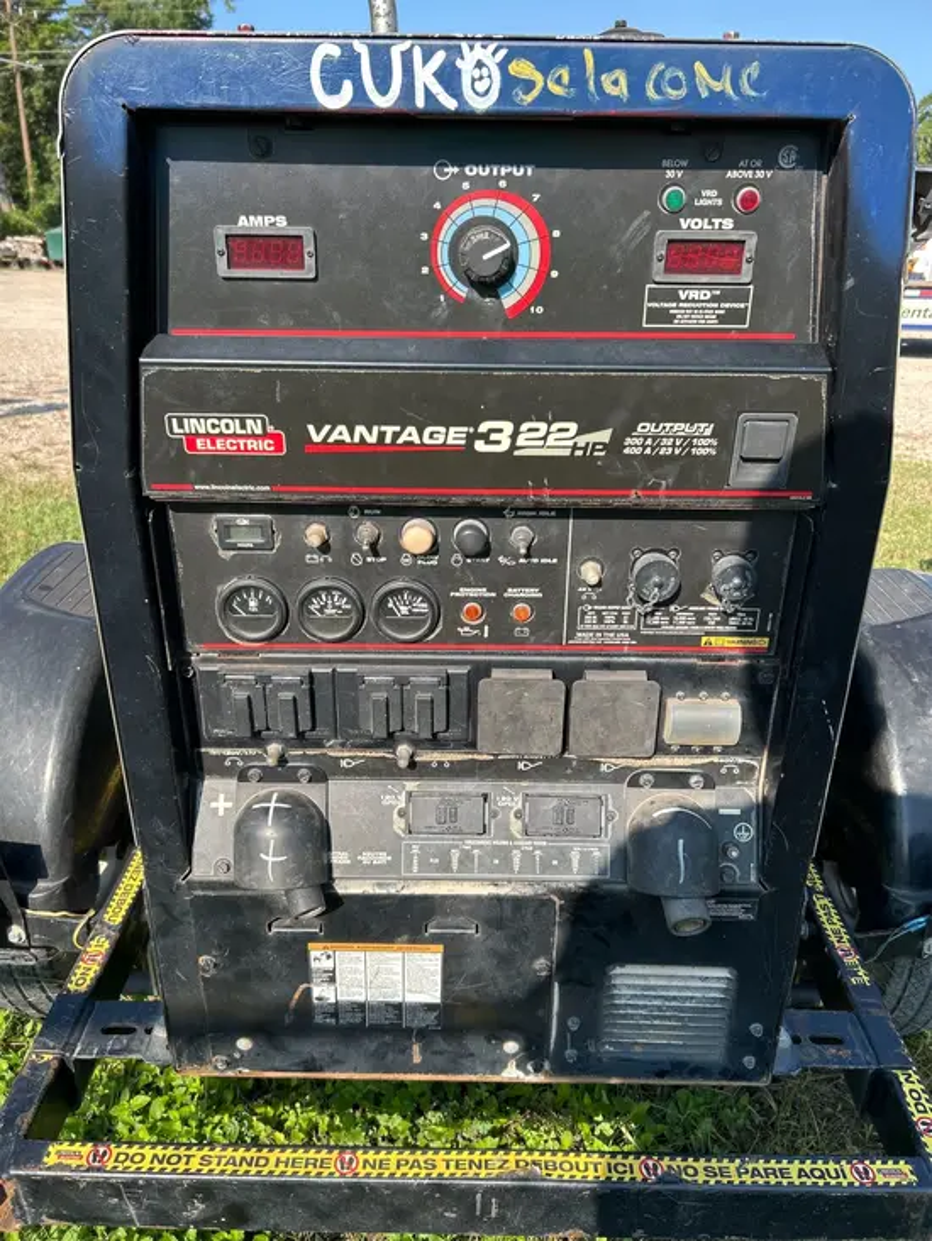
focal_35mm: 26
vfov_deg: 67.3
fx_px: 933
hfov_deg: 53.1
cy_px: 620
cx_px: 466
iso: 50
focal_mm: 5.7
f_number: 1.5
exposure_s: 1/1266
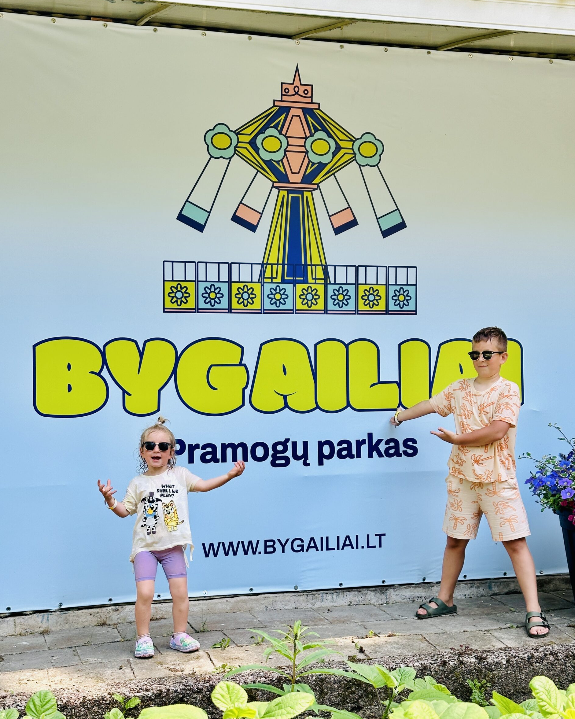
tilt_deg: +0.5
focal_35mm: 51
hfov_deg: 29.7
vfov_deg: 36.6
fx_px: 1085
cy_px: 388
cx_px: 288
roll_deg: +0.8
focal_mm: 6.86
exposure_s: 1/354
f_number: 1.78
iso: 64
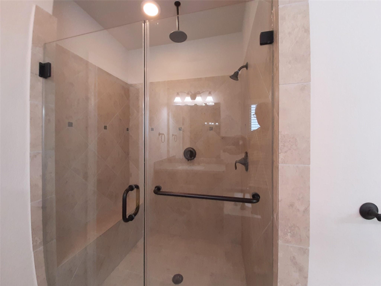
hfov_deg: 106.2
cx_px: 190
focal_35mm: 13
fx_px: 143
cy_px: 143
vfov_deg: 89.9
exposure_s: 1/40
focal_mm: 1.42
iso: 125
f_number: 2.2
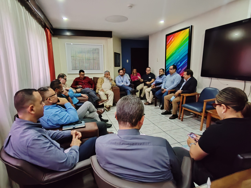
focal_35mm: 20
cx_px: 126
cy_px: 94
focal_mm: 1.96
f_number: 2.2
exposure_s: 1/25
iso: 800
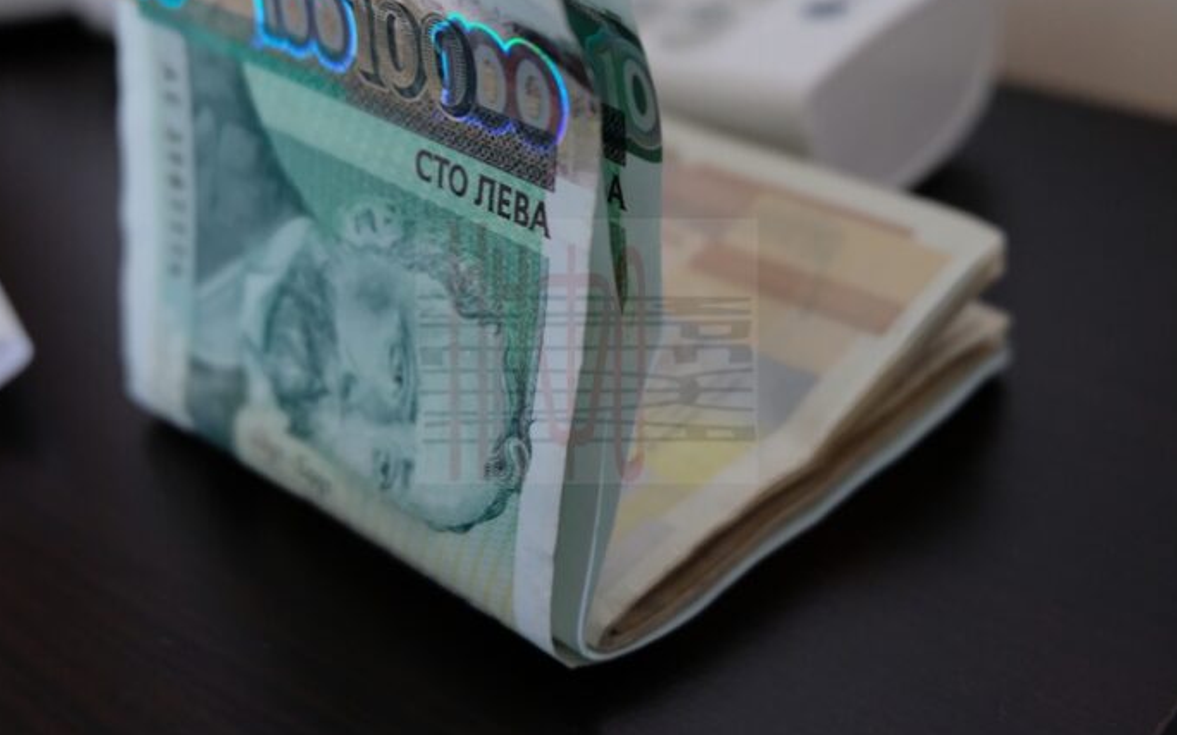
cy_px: 351
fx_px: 1764
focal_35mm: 55
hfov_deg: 36.9
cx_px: 587
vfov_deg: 23.5
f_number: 5
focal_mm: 35.5
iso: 3200
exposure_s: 1/20
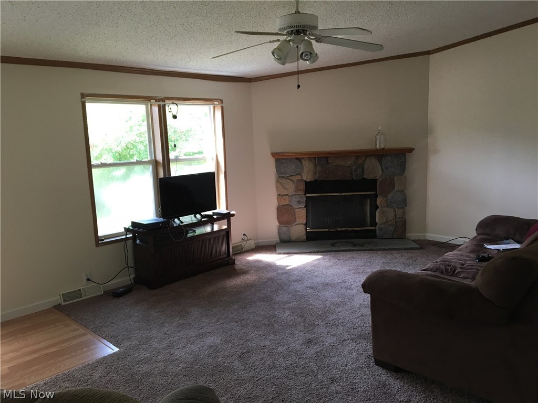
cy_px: 202
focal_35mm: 29
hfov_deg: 61.7
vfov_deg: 48.2
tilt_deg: -9.3
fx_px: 451
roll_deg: +2.0
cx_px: 269
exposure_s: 1/30
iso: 40
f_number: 2.2
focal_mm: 4.15
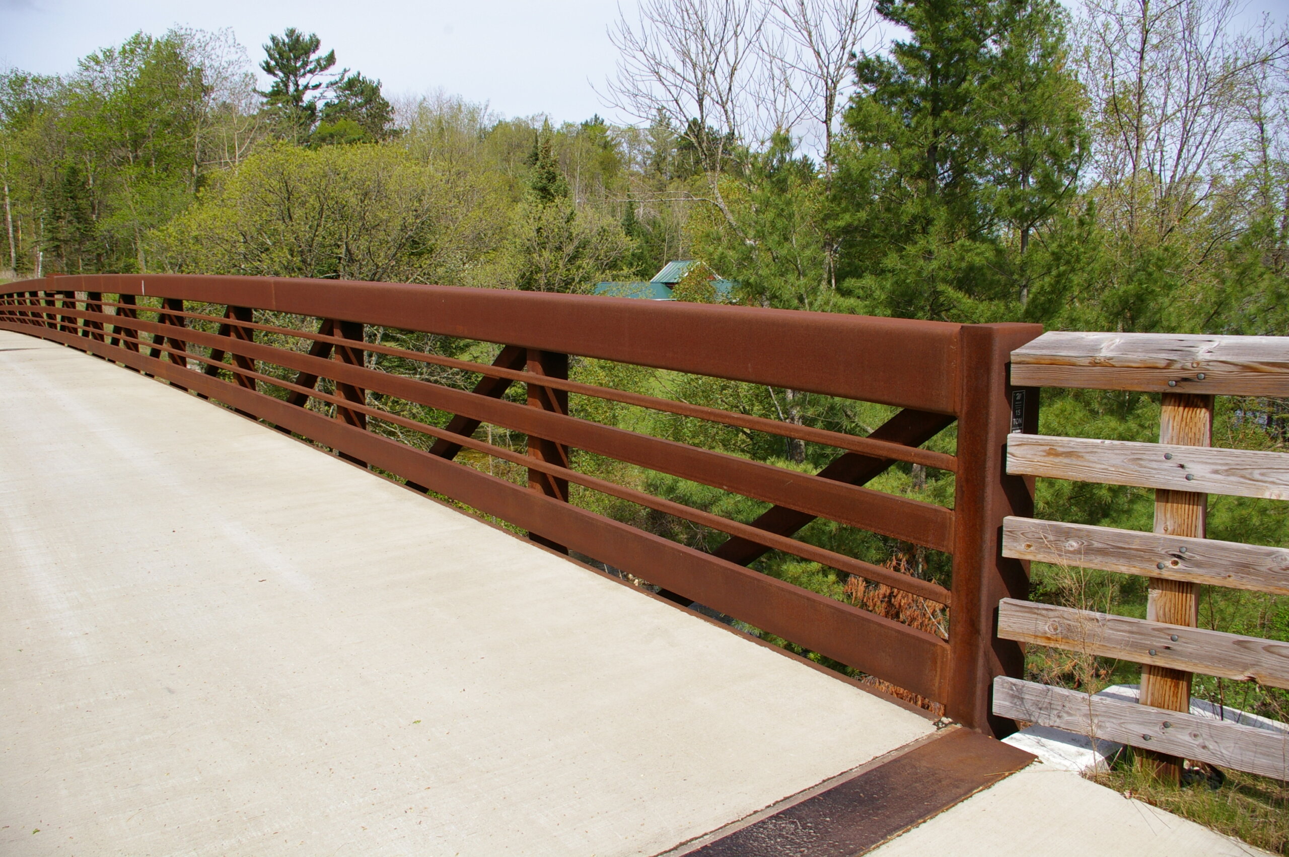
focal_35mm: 27
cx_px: 644
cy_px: 428
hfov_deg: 67.4
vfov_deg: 47.8
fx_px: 966
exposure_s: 1/180
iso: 200
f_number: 11
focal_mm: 18
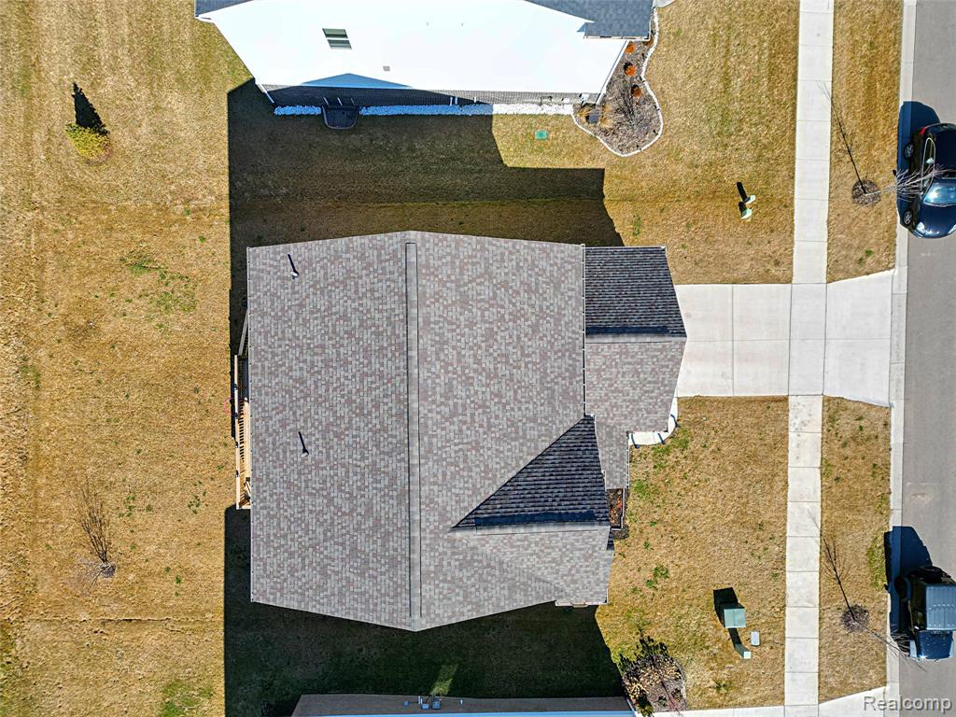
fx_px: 663
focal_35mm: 24
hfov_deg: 71.6
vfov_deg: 56.8
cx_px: 478
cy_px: 358
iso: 200
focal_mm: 6.7
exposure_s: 1/4000
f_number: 1.7
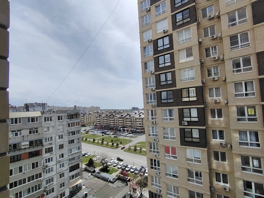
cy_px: 99
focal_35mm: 17
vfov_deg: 74.7
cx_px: 132
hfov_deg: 91.0
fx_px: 130
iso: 100
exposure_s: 1/4705
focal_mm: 1.42
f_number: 2.2
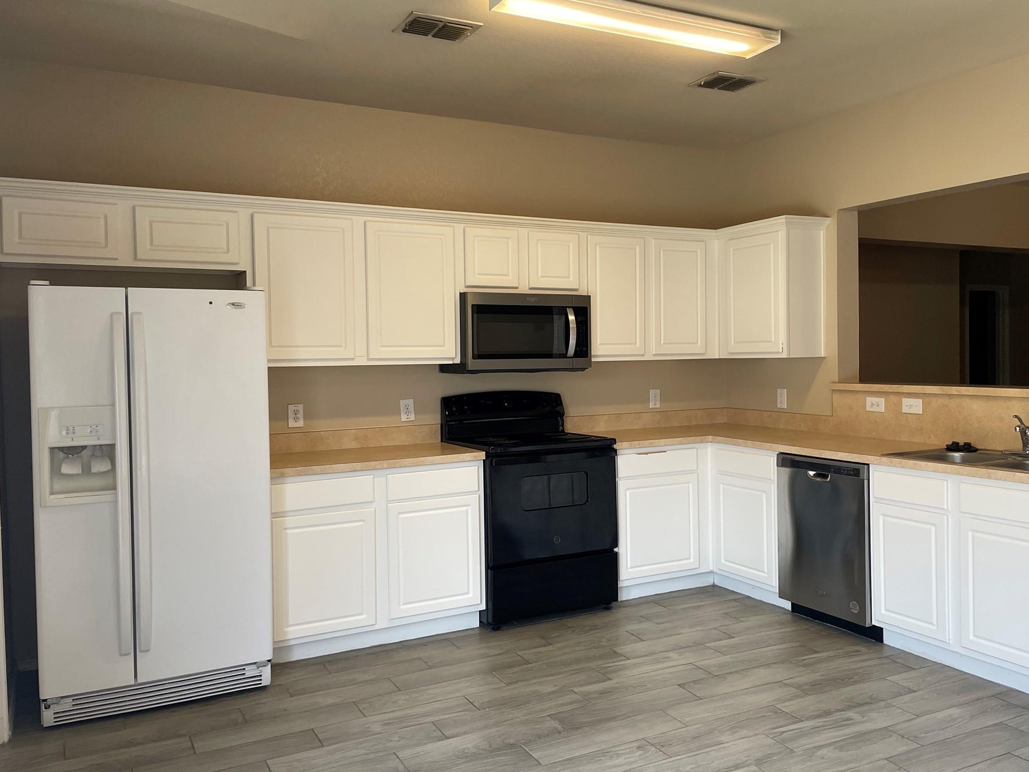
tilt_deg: -2.0
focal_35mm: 30
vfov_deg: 46.8
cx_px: 580
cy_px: 372
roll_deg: +1.2
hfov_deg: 59.8
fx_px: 892
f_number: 1.6
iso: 125
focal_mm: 4.2
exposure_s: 1/120
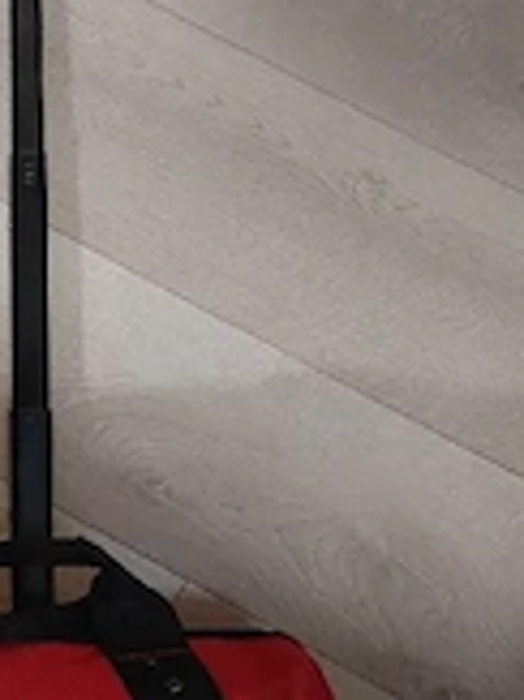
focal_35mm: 59
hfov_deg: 23.1
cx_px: -69
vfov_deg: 32.1
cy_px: 524
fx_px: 1192
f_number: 1.8
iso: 500
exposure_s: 1/25
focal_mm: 5.23
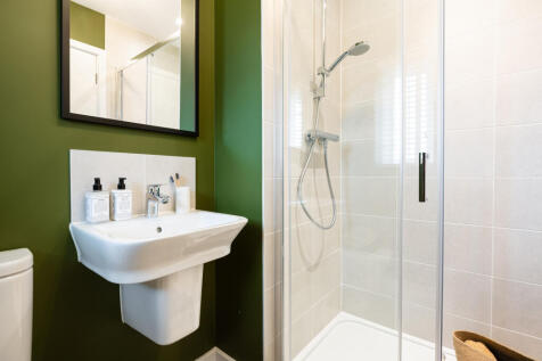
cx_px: 271
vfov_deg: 70.4
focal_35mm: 17
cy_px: 180
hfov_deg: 93.3
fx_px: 256
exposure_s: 1/2.5
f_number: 7.1
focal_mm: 17
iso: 200
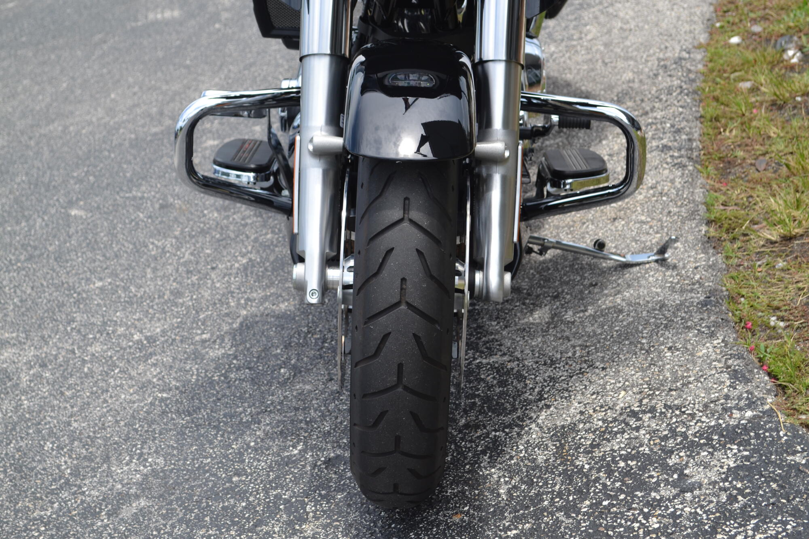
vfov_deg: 19.7
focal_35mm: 69
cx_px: 404
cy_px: 270
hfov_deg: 29.2
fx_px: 1550
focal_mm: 46
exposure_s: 1/200
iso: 100
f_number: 7.1
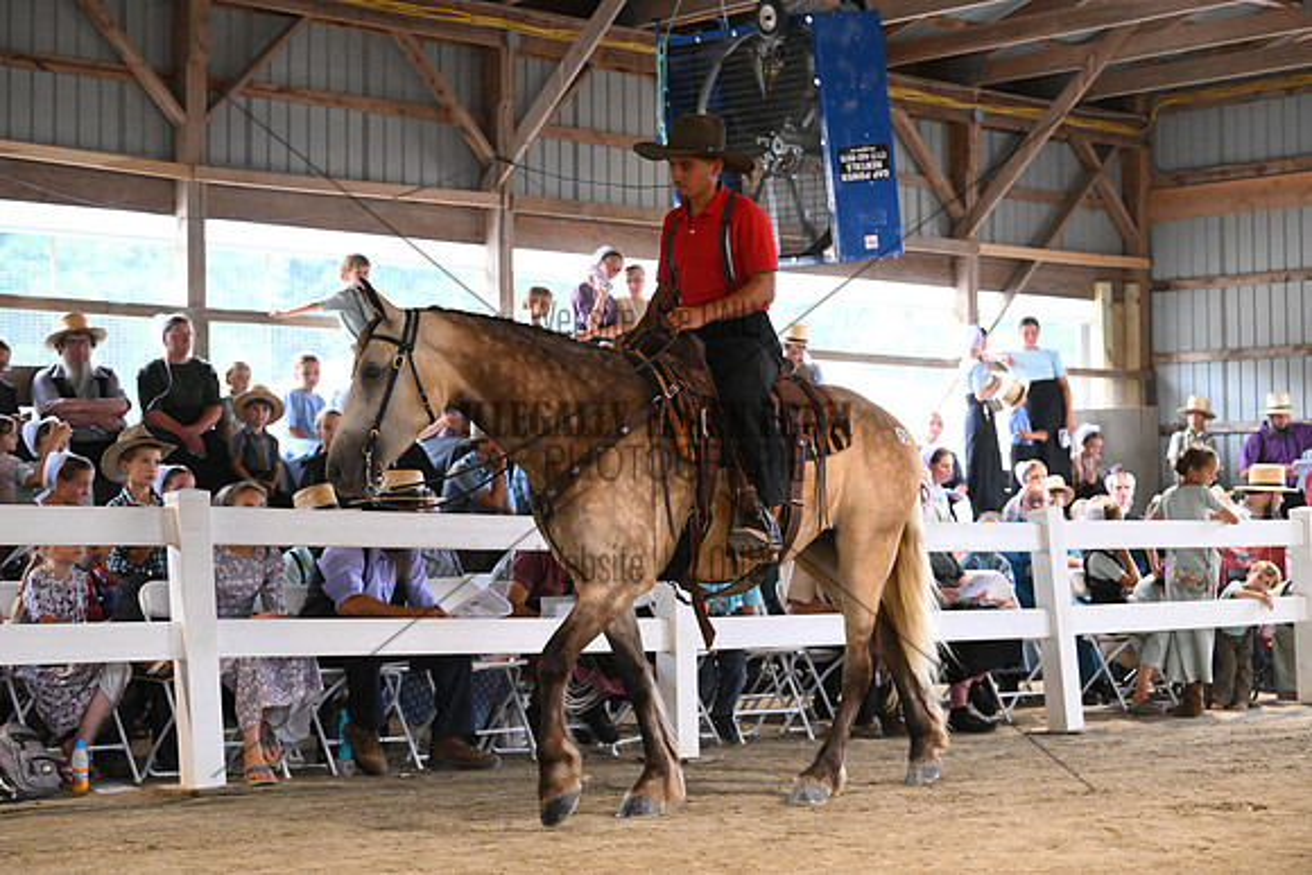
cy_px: 438
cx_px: 656
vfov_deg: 19.5
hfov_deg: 28.8
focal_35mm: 70
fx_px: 2552
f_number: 4.5
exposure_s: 1/487
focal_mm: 70
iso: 6400
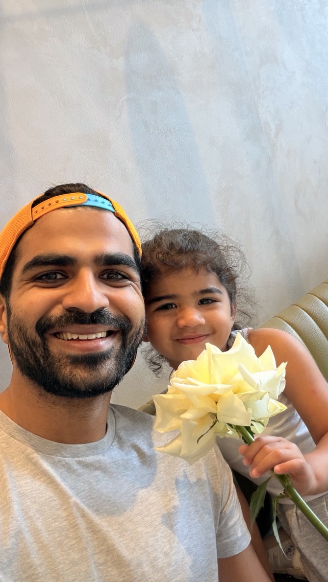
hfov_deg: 35.5
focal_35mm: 33
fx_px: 510
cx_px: 194
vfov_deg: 59.5
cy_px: 291
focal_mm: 2.71
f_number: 1.9
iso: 80
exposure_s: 1/62
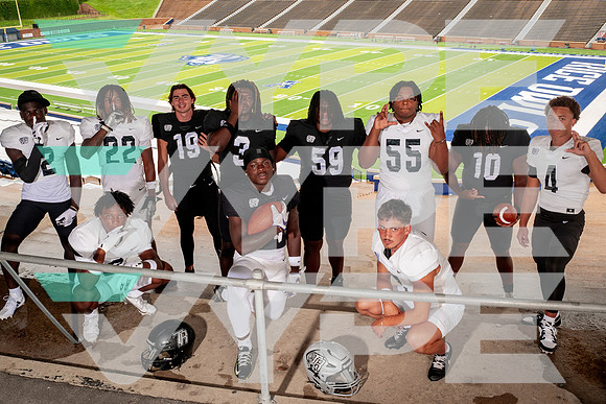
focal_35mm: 37
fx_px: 621
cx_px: 303
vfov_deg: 36.1
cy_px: 202
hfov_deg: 52.0
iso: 640
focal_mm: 34
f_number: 7.1
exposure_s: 1/250
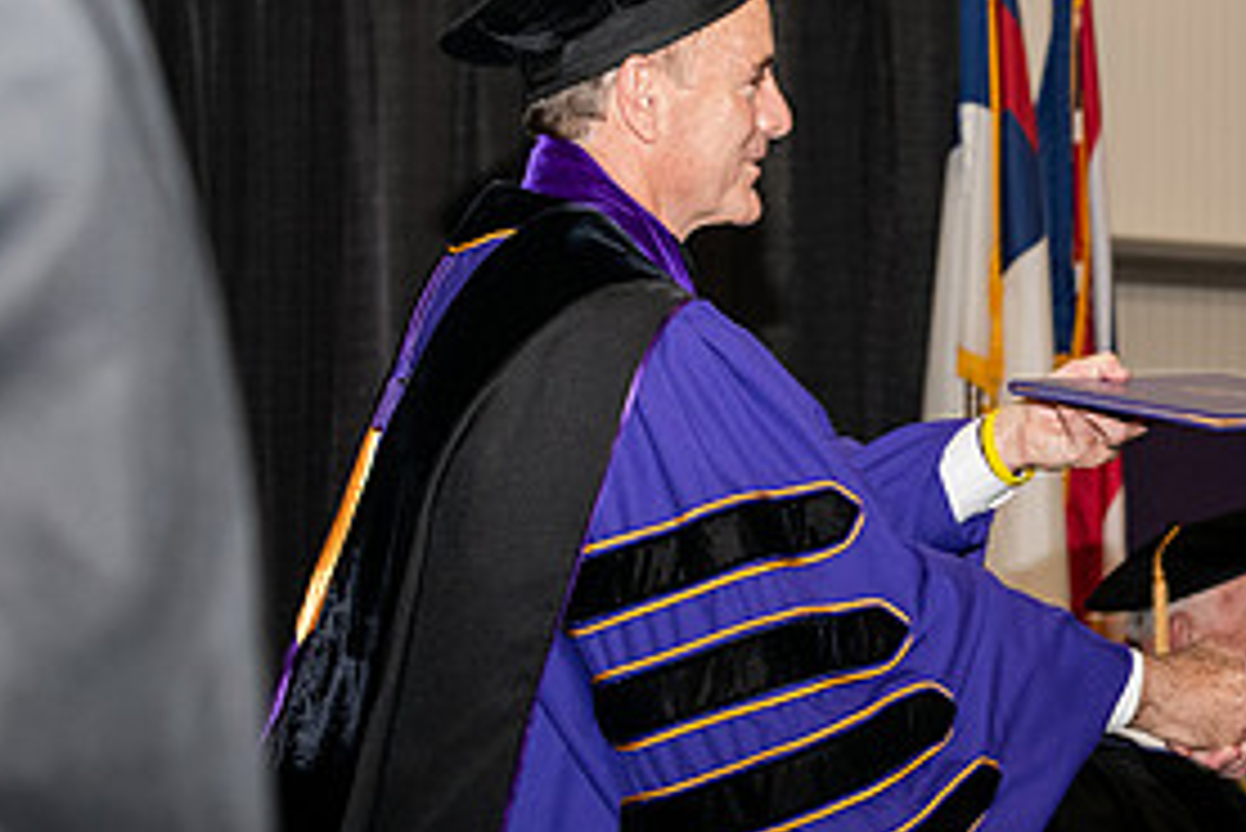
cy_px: 420
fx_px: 5437
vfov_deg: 8.8
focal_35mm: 157
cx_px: 1237
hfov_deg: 12.9
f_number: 5.6
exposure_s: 1/200
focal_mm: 75
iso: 1600
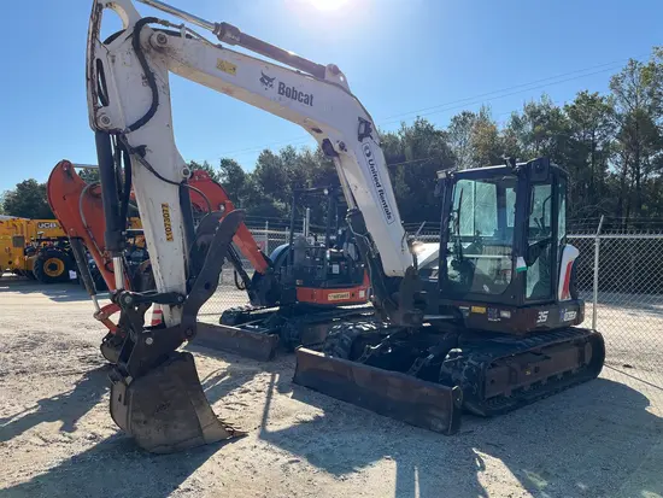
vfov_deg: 53.1
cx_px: 332
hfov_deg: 67.3
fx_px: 498
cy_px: 249
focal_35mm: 26
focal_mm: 5.1
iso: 50
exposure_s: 1/2688
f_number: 1.6
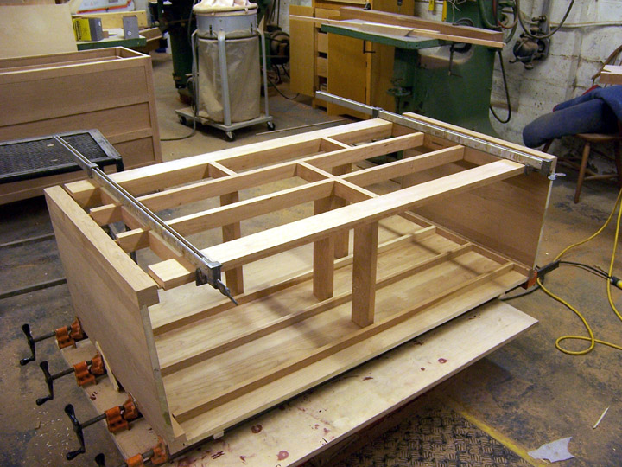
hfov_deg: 55.4
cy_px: 234
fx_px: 593
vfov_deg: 42.9
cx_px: 311
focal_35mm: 33
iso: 140
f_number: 3.4
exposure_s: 1/15
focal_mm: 5.5
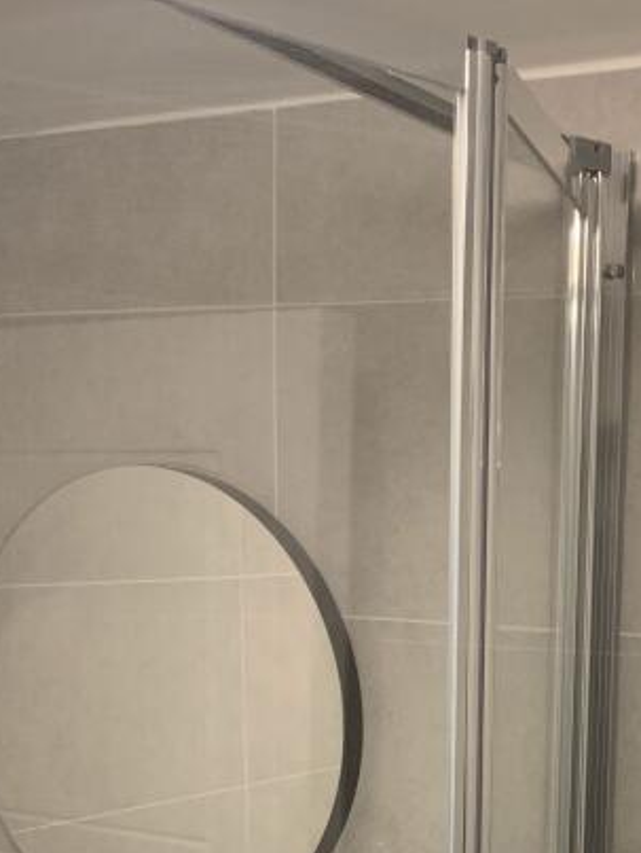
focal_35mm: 66
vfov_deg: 27.5
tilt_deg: -9.4
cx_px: 594
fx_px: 1627
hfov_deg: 21.7
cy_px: 876
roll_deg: -2.1
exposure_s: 1/49
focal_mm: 4.25
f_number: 1.8
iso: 250
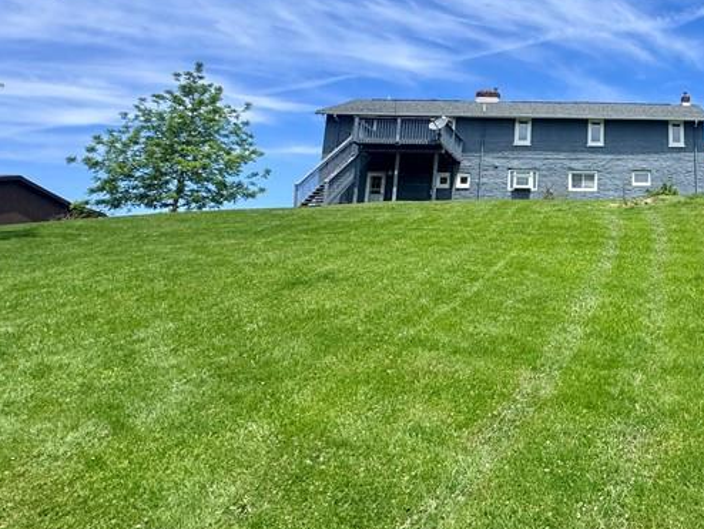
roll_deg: +0.2
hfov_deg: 52.6
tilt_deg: +15.1
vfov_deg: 46.7
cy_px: 140
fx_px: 590
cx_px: 657
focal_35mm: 29
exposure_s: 1/1880
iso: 50
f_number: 2.2
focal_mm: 2.22
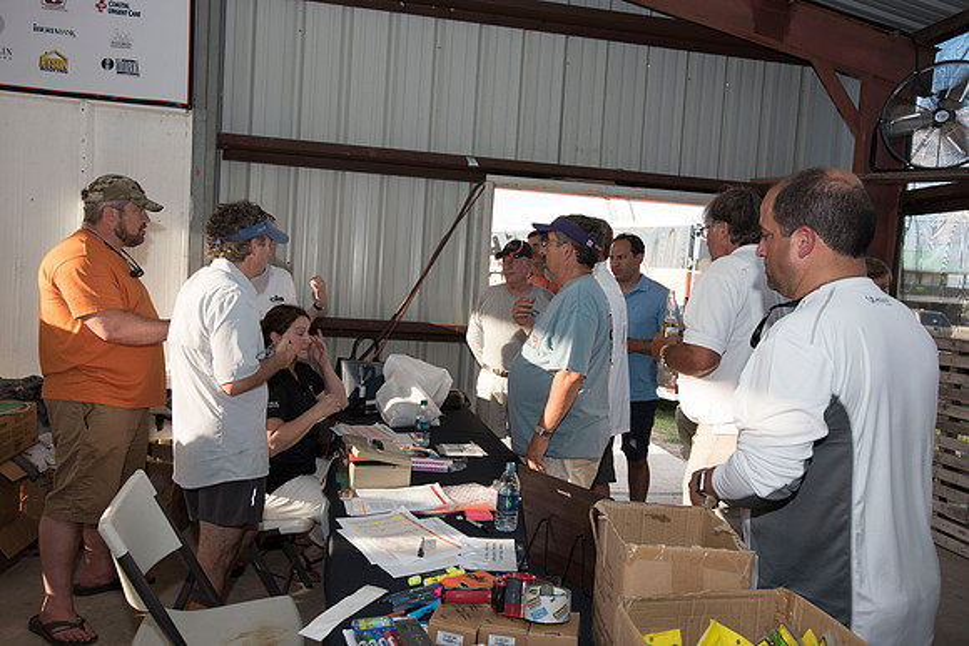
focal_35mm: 26
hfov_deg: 69.4
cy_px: 323
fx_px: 700
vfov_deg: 49.6
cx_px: 484
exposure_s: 1/250
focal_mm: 26
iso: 500
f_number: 5.6
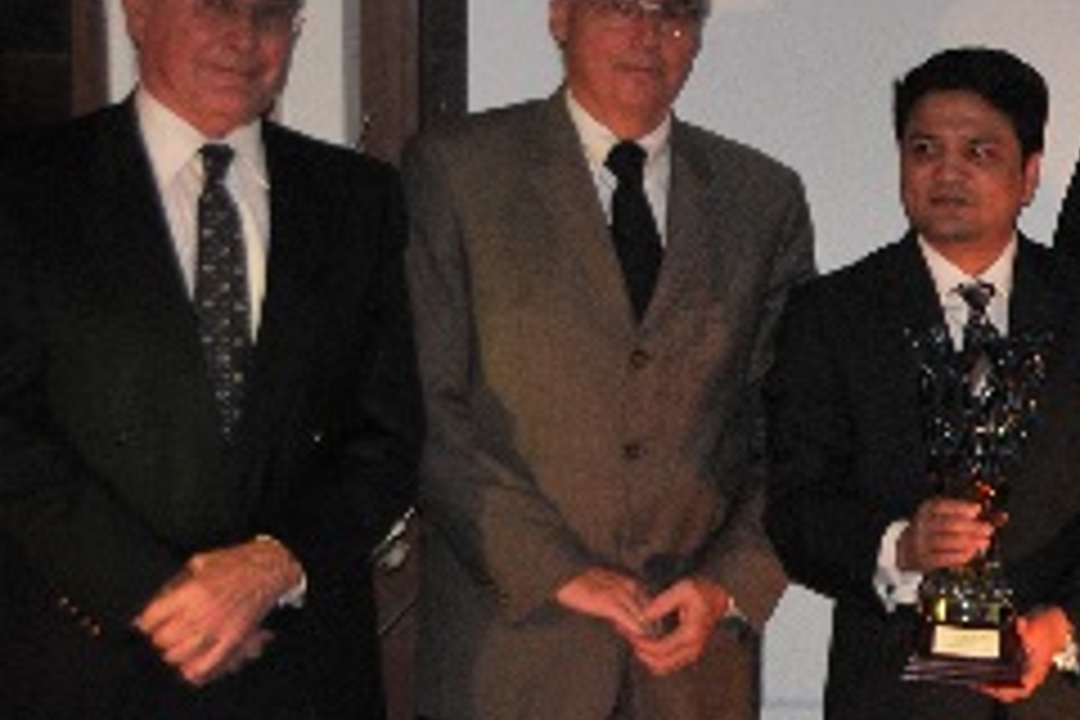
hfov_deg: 12.2
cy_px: 423
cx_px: 1278
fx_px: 4950
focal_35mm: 165
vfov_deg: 8.3
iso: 640
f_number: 5
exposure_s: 1/50
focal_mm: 44
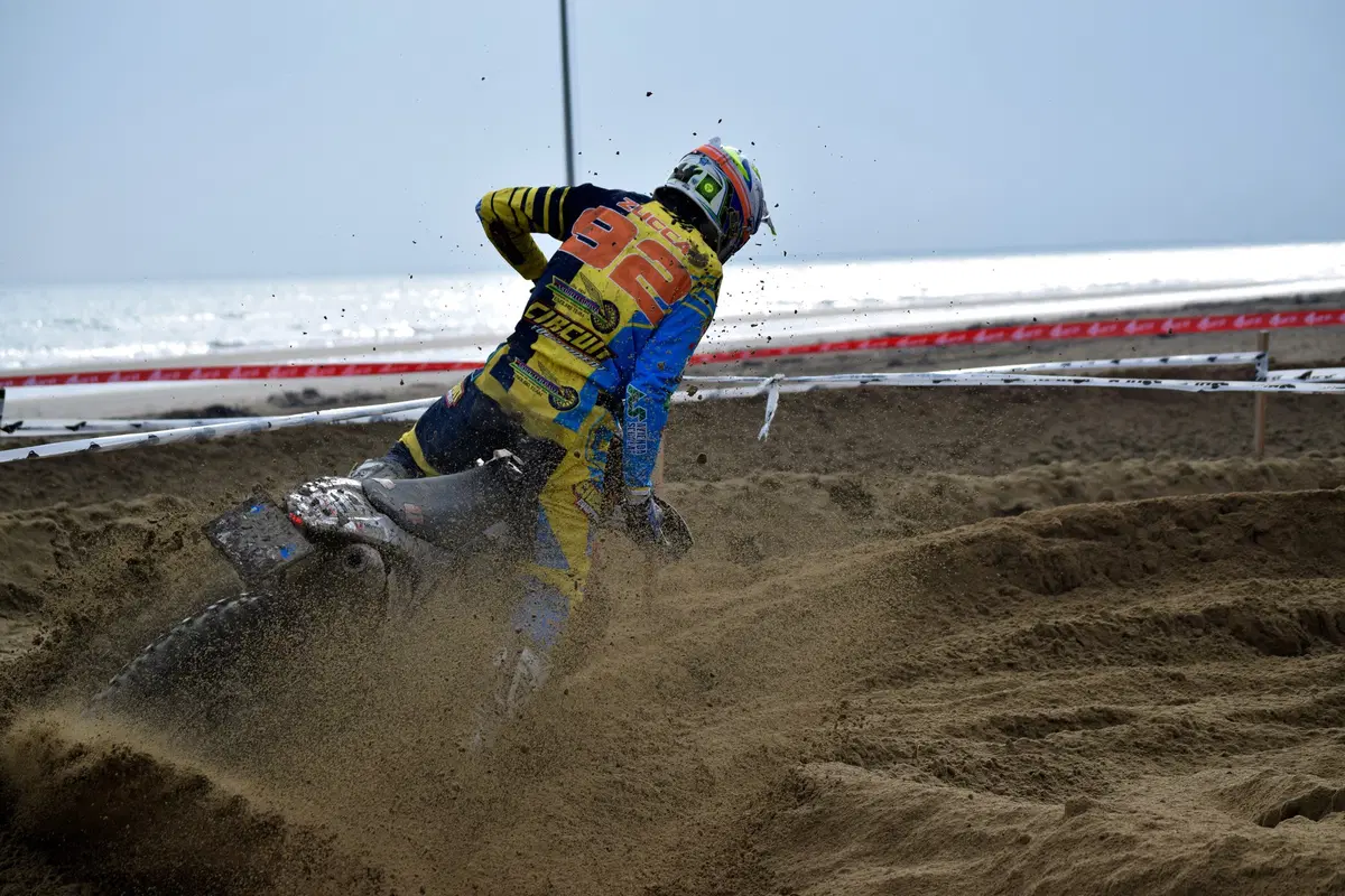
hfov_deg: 16.7
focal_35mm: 123
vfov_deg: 11.1
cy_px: 448
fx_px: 4595
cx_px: 672
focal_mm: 82
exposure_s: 1/1600
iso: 400
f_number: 6.3
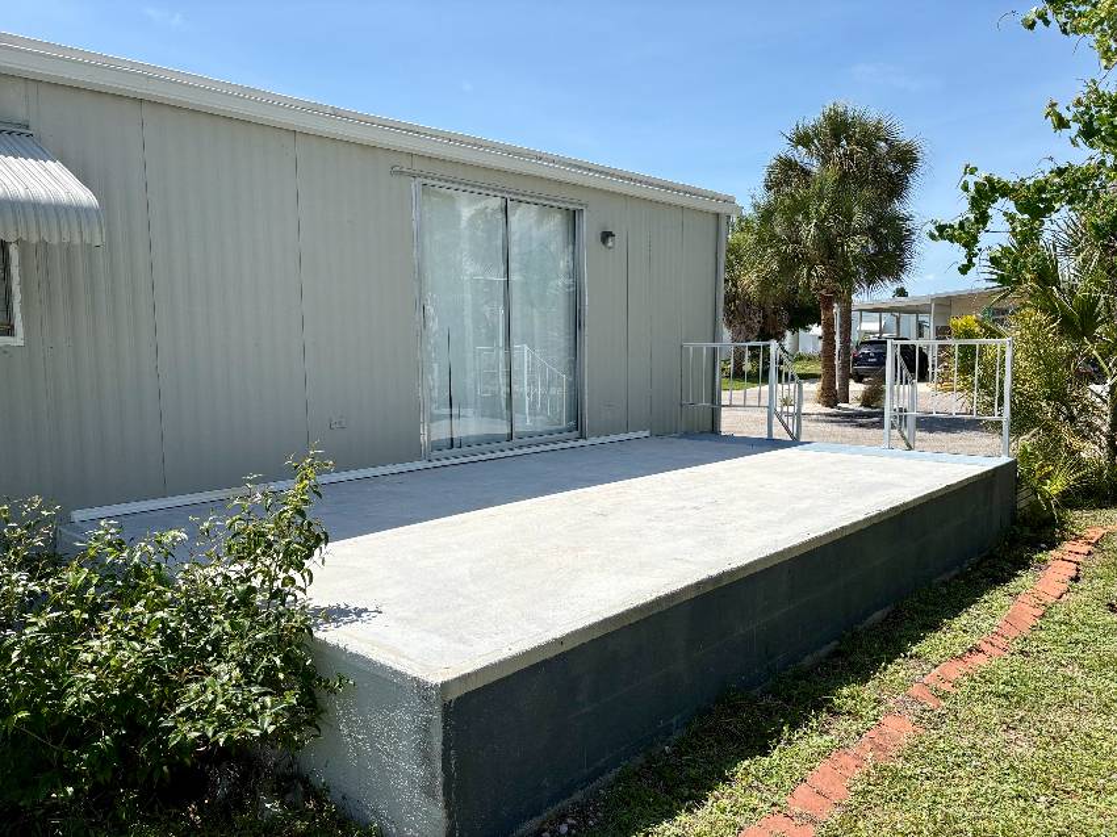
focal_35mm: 26
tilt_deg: -5.0
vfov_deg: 53.0
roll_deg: +1.5
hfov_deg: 67.3
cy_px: 418
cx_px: 558
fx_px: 839
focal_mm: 5.96
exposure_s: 1/4065
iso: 50
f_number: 1.6
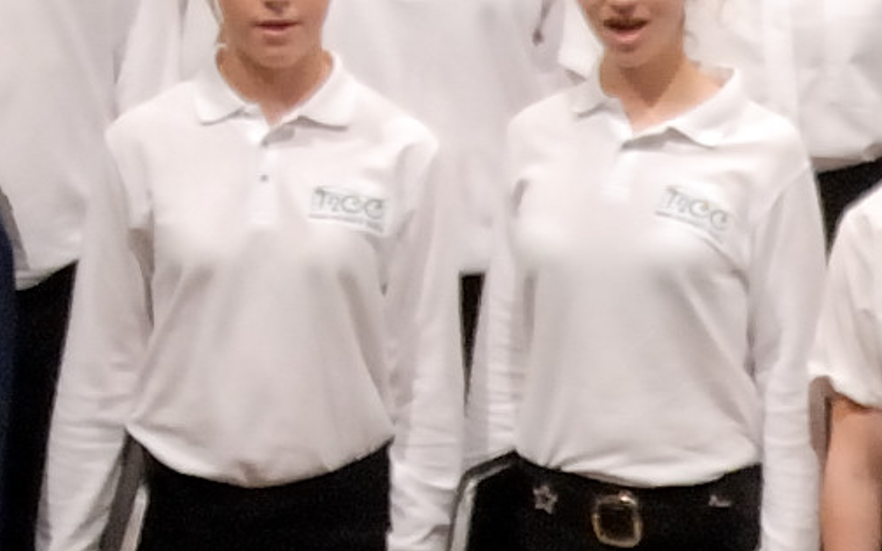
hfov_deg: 1.7
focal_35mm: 1234
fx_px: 29660
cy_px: 1105
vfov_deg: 1.1
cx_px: 1894
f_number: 2.8
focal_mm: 105
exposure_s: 1/60
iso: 800
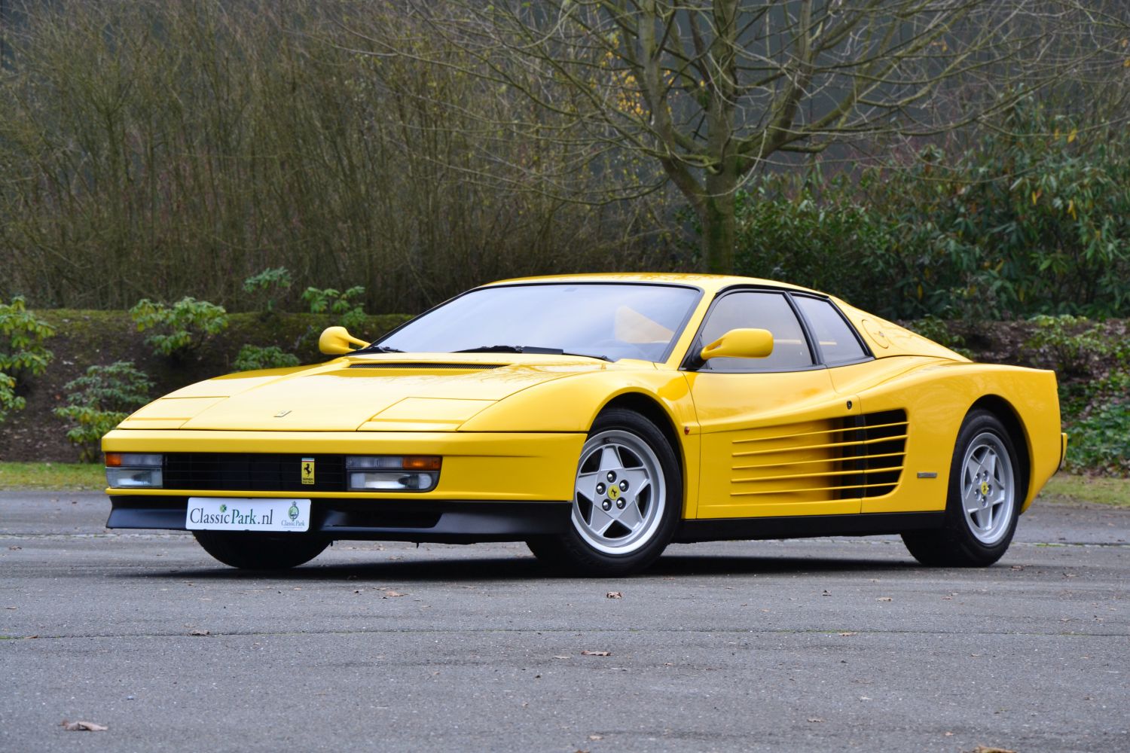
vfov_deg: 9.3
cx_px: 565
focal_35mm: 147
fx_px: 4614
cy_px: 376
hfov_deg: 14.0
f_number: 8
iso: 400
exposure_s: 1/60
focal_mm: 98
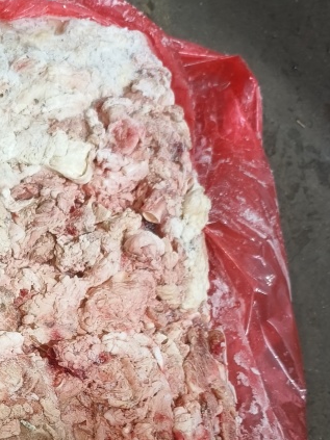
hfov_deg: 23.6
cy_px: 369
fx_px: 738
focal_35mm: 58
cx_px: -35
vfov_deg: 32.1
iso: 646
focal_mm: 5.5
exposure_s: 1/50
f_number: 1.75
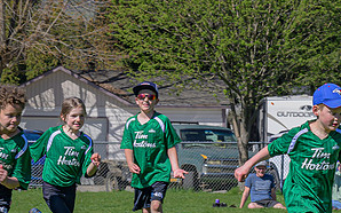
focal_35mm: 253
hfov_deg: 8.2
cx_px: 355
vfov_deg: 5.2
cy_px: 128
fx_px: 2350
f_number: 6.3
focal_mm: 65
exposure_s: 1/500
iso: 160
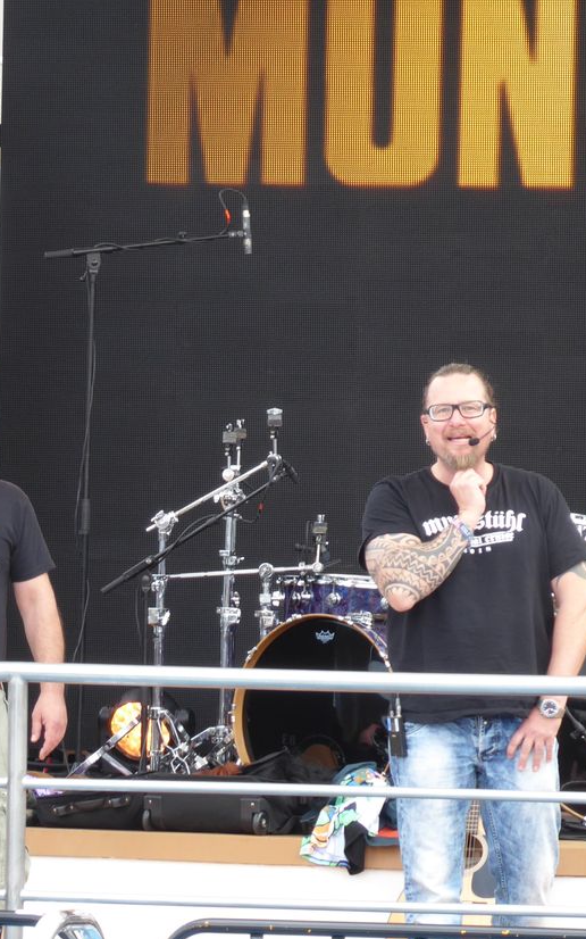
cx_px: 229
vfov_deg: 6.8
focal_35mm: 308
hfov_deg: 4.3
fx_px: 7873
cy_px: 466
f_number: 5.6
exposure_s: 1/80
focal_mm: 35.8
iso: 100
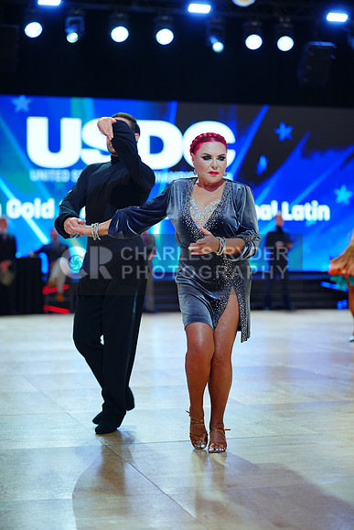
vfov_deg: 28.8
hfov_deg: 19.5
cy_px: 265
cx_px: 177
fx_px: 1032
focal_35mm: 70
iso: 400
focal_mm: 70
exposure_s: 1/500
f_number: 2
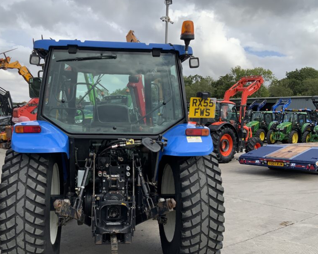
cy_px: 150
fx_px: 358
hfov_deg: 47.8
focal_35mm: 38
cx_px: 135
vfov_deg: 39.0
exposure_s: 1/1168
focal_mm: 3
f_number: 1.8
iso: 16
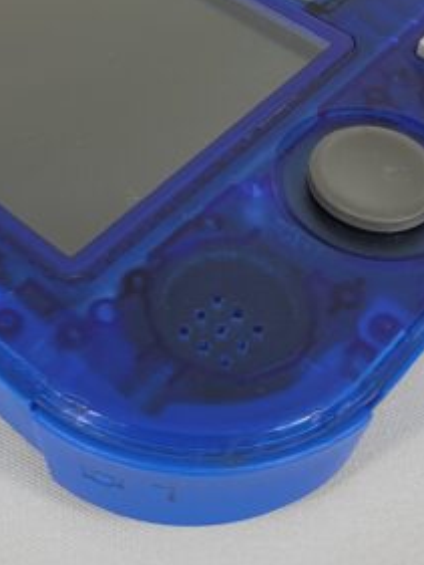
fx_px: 1208
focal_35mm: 74
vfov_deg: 24.3
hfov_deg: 19.8
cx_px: 133
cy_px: -76
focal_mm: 5.4
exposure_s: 1/155
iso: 40
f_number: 1.8
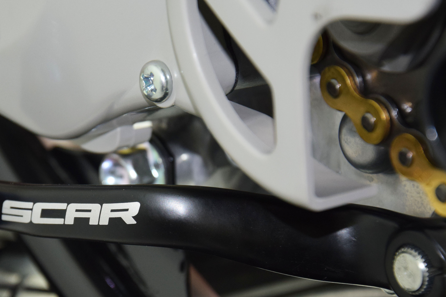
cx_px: 104
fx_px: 2750
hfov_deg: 9.3
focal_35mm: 222
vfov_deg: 6.2
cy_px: 203
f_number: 5.6
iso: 800
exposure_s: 1/125
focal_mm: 90
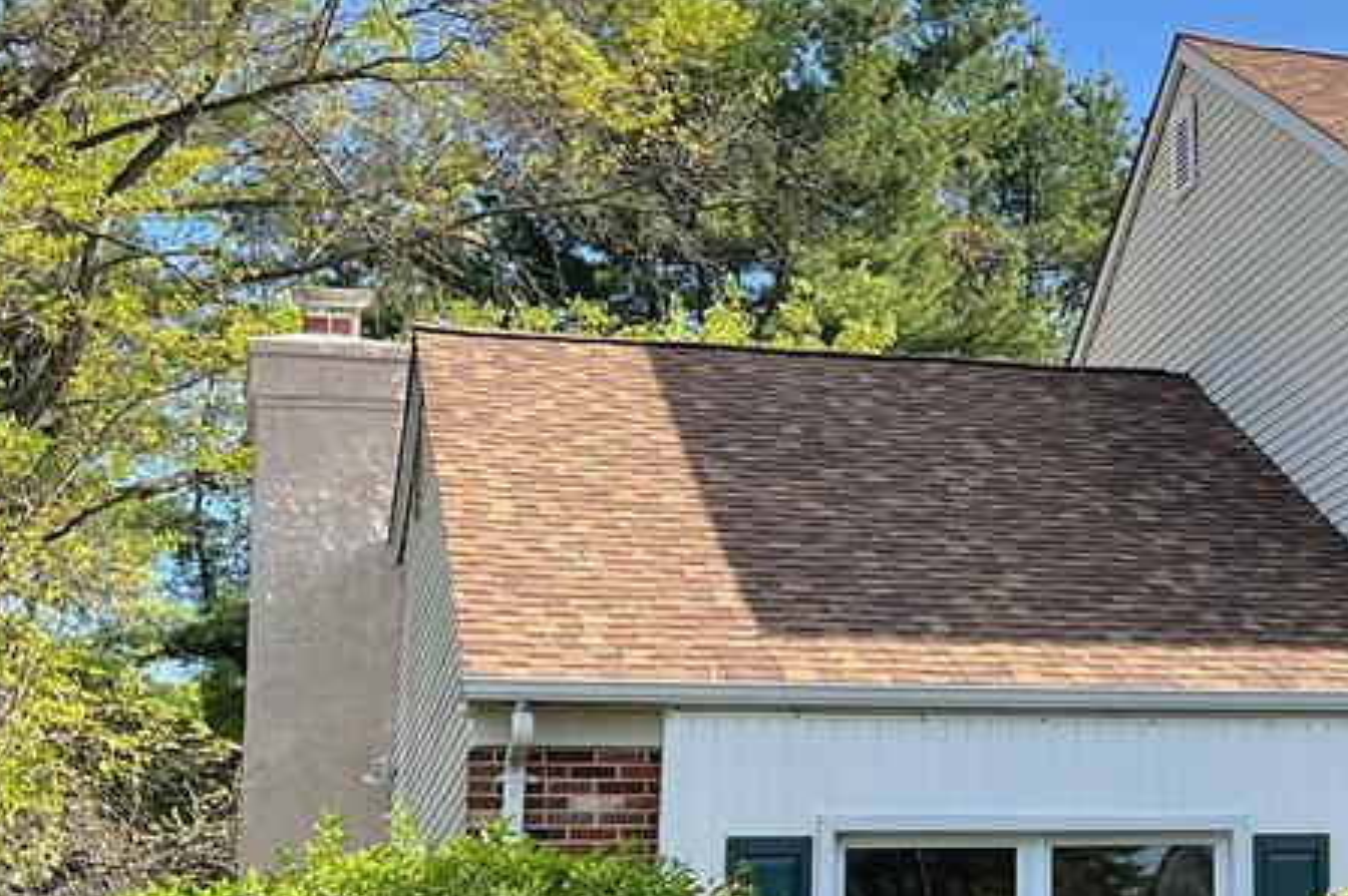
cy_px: 514
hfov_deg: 21.1
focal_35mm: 87
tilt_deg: +11.0
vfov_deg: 15.7
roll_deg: +3.2
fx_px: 3255
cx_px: 1787
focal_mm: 5.1
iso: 50
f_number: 1.6
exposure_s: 1/2179
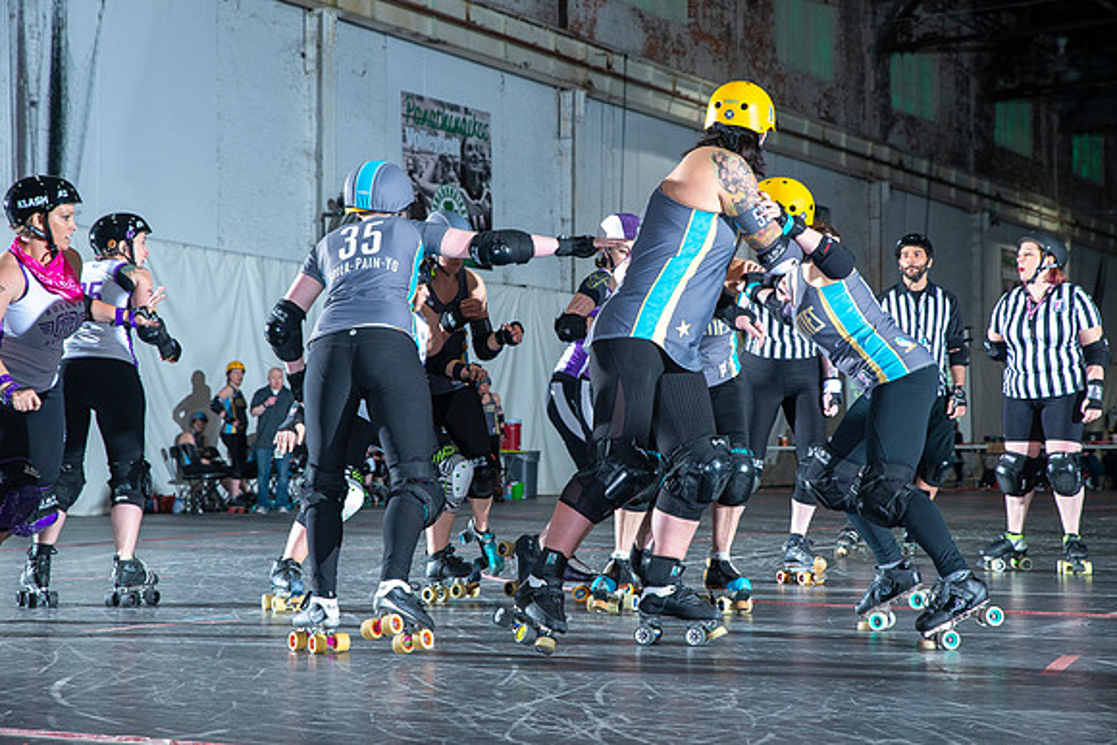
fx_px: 2172
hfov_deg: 28.8
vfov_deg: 19.5
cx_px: 558
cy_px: 372
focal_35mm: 70
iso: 800
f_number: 8
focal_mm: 70
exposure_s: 1/160
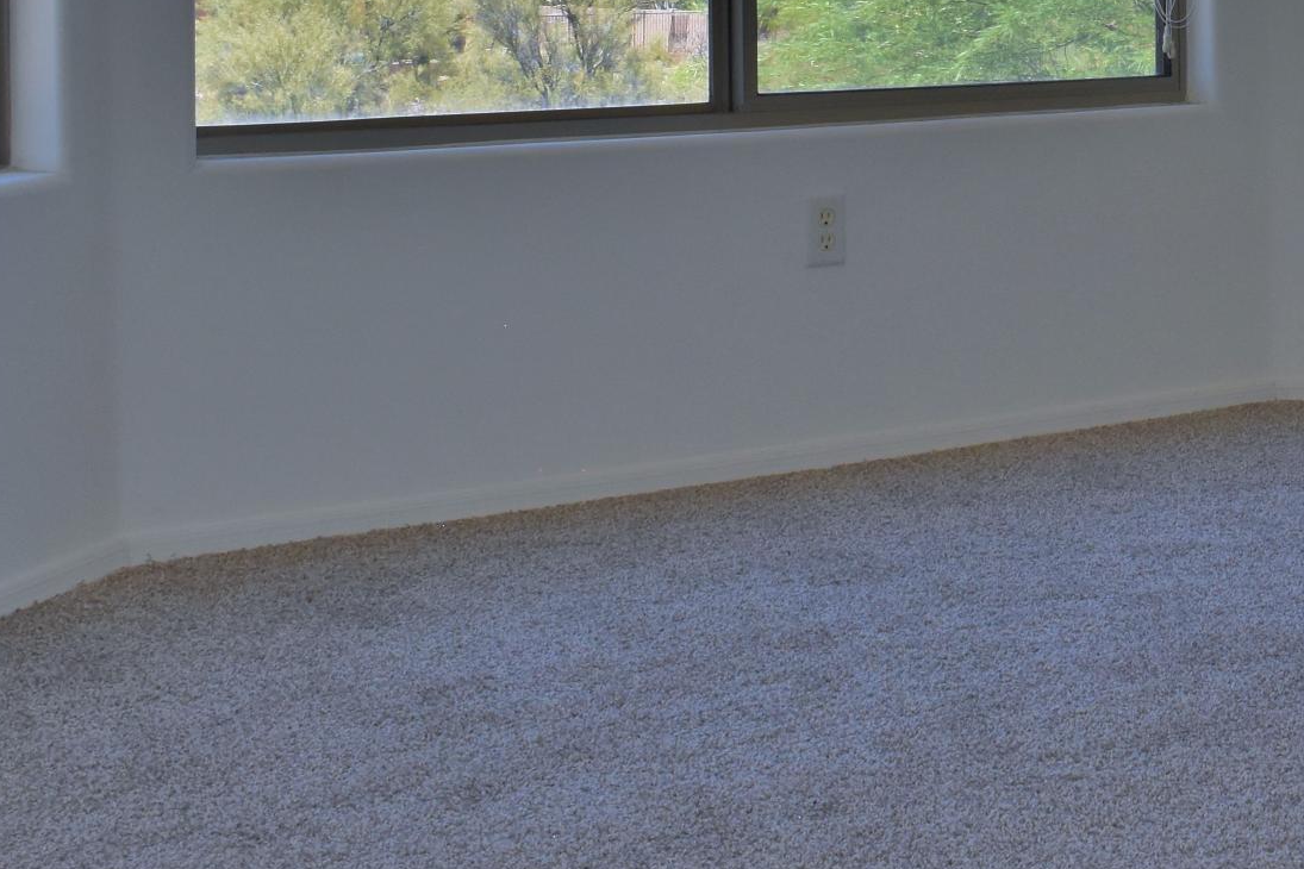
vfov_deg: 17.9
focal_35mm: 74
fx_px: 2680
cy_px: -43
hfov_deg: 25.0
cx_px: 1509
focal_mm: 18
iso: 1000
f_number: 13
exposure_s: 1/200
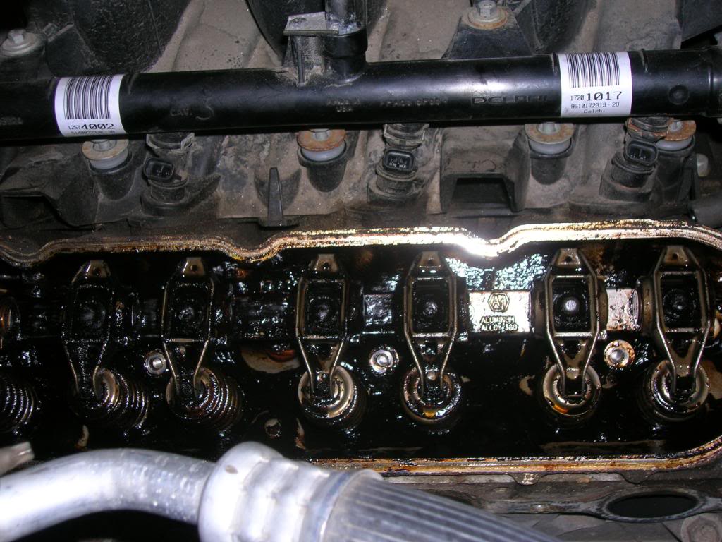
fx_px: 959
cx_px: 361
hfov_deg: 41.2
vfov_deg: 31.5
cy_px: 271
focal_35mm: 46
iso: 50
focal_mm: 7.7
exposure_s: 1/60
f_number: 3.2
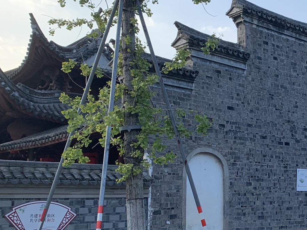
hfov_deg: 31.6
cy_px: 137
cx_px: 280
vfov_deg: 25.2
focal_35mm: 58
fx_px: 514
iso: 25
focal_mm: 4.25
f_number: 1.8
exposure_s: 1/711
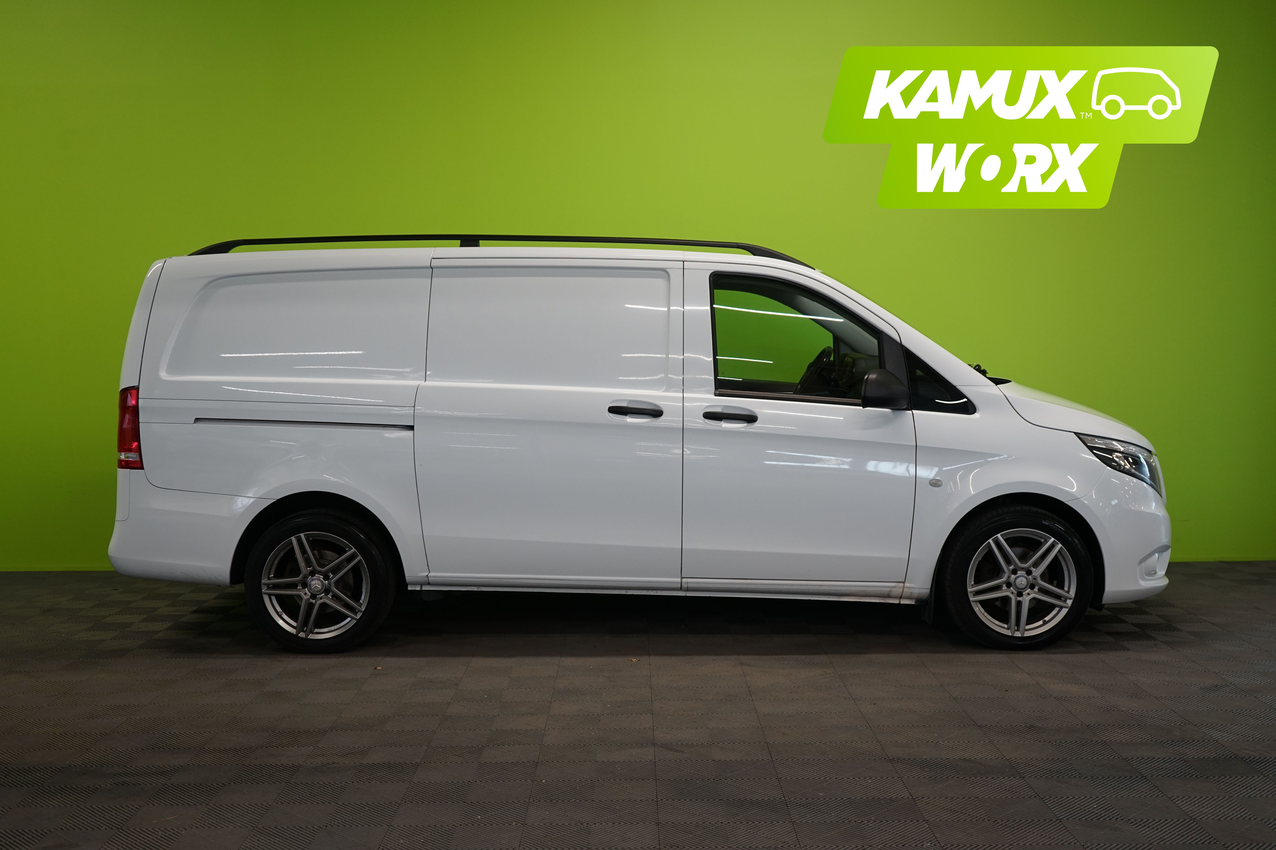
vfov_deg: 35.1
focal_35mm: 38
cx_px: 638
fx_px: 1347
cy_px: 425
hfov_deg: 50.7
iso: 640
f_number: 4
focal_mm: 38
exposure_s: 1/160
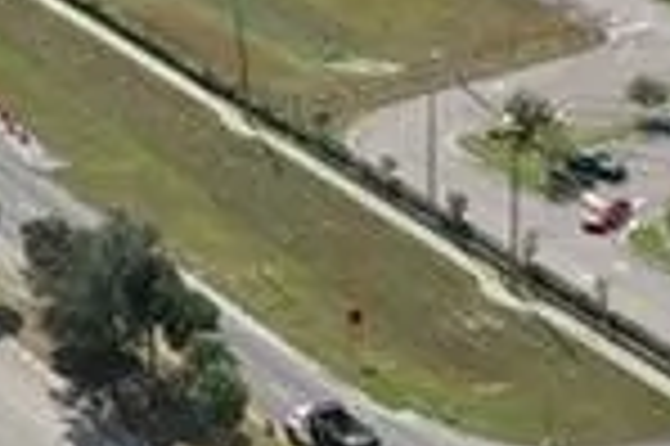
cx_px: 252
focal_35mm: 192
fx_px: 3569
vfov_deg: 7.1
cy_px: -27
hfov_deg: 10.7
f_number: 6.3
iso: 100
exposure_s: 1/500
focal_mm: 10.26
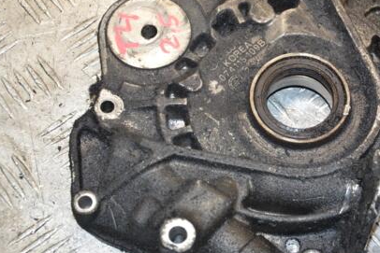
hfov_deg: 20.4
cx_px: 257
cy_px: 135
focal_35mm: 100
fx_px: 1053
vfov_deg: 13.7
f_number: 5.6
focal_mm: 45
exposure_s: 1/200
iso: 800
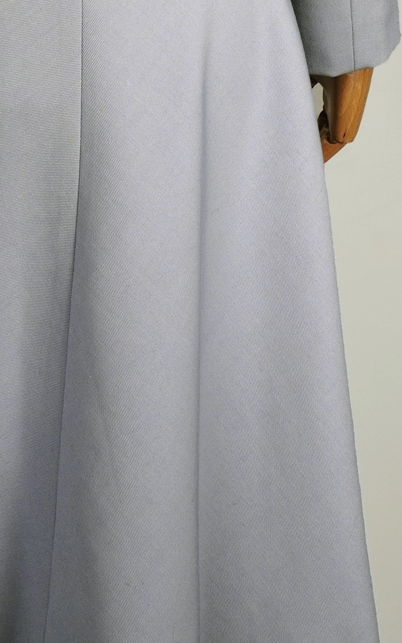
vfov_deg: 13.9
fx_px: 2594
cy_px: -35
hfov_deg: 8.8
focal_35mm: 148
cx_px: -32
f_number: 8
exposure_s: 1/25
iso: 320
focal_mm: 32
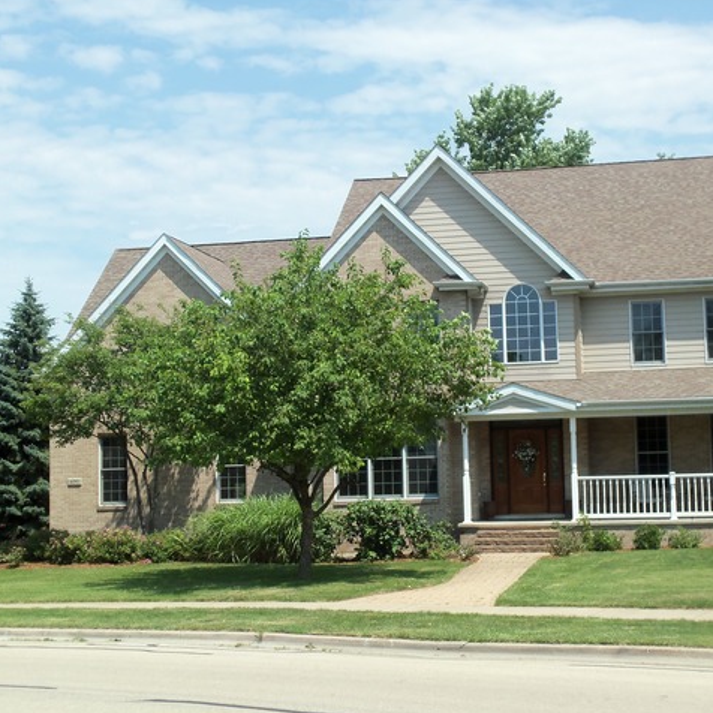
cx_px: 440
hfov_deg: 29.9
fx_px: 1328
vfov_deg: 30.0
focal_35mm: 57
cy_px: 358
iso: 80
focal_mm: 8.7
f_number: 3.9
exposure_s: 1/640
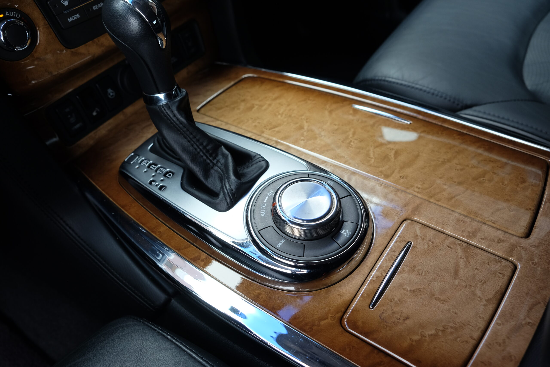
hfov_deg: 60.3
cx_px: 275
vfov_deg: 42.3
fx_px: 474
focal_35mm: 31
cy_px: 184
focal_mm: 20.5
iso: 400
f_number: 4.5
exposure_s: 1/140
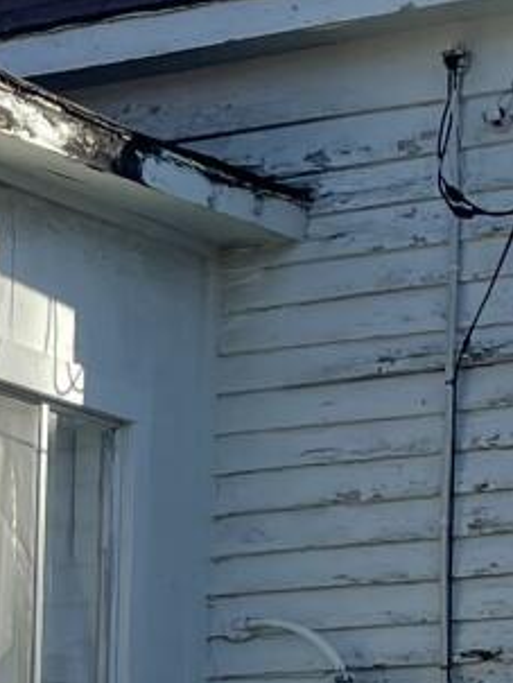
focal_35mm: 172
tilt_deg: -1.3
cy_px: 1027
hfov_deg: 8.0
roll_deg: -1.7
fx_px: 3394
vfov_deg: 11.0
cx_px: -680
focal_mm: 4.2
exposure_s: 1/1531
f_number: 1.6
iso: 32
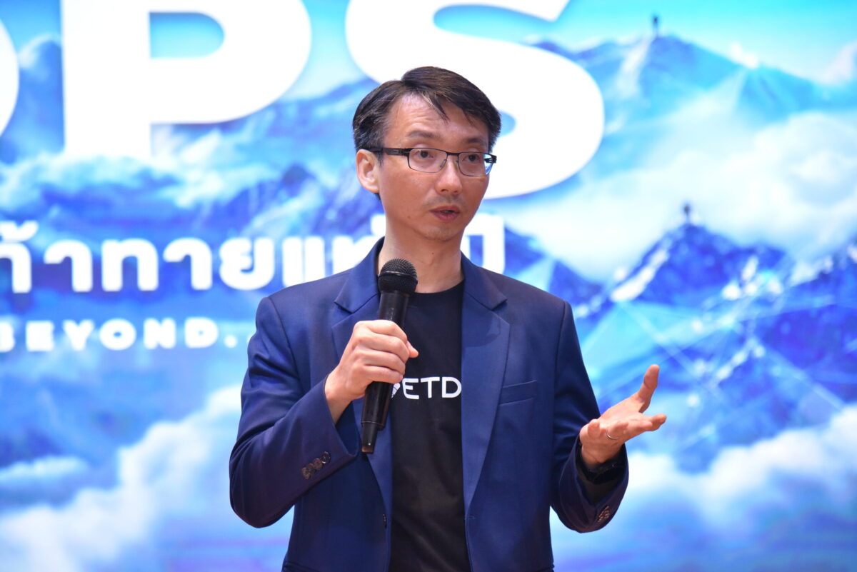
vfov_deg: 11.4
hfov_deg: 17.1
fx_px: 2858
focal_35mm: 120
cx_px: 428
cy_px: 286
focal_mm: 120
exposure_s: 1/160
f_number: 4
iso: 2500
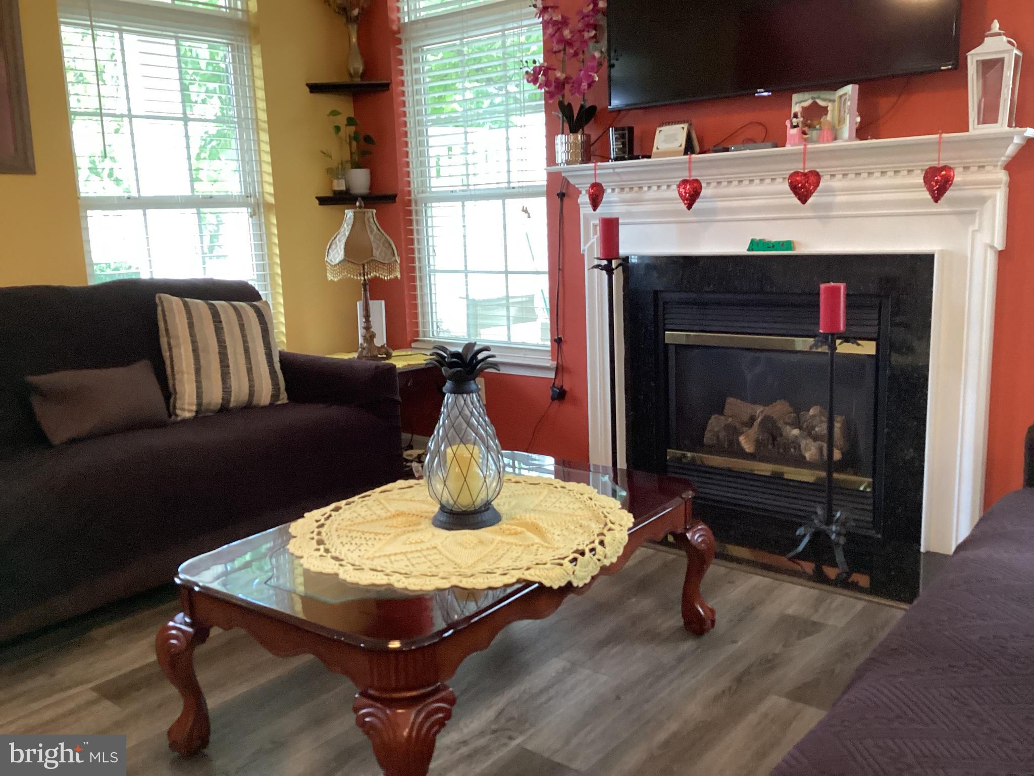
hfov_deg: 58.4
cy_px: 388
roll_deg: +2.6
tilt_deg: -10.0
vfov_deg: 45.4
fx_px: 926
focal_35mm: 31
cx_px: 517
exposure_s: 1/60
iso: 320
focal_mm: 3.3
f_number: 2.4
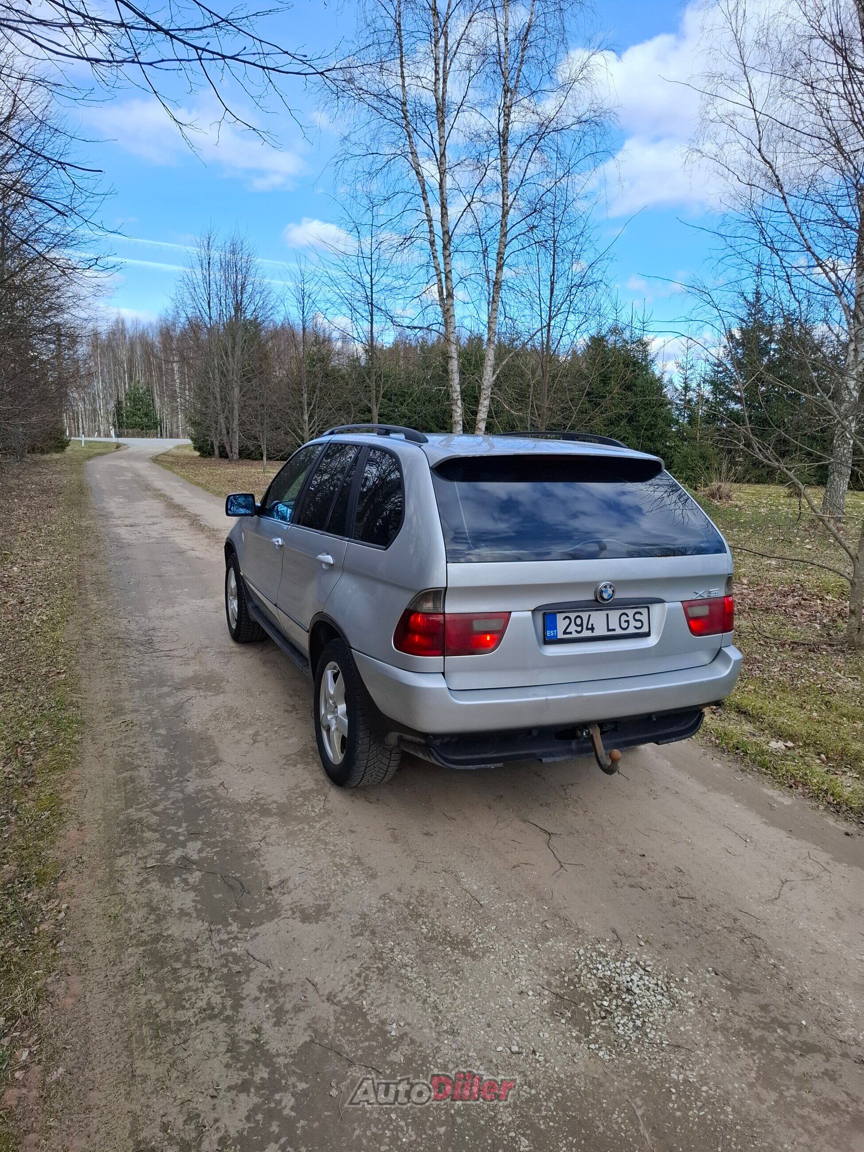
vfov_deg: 73.9
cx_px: 432
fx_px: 765
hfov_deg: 58.9
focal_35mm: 23
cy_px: 576
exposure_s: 1/1144
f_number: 1.8
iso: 50
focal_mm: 5.54
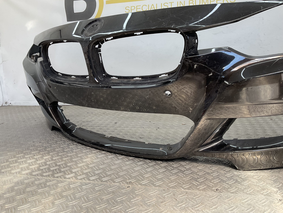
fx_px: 237
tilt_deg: -13.7
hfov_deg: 61.7
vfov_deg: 48.2
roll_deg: -1.7
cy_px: 106
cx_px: 142
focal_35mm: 29
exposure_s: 1/145
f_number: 1.8
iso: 16
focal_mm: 3
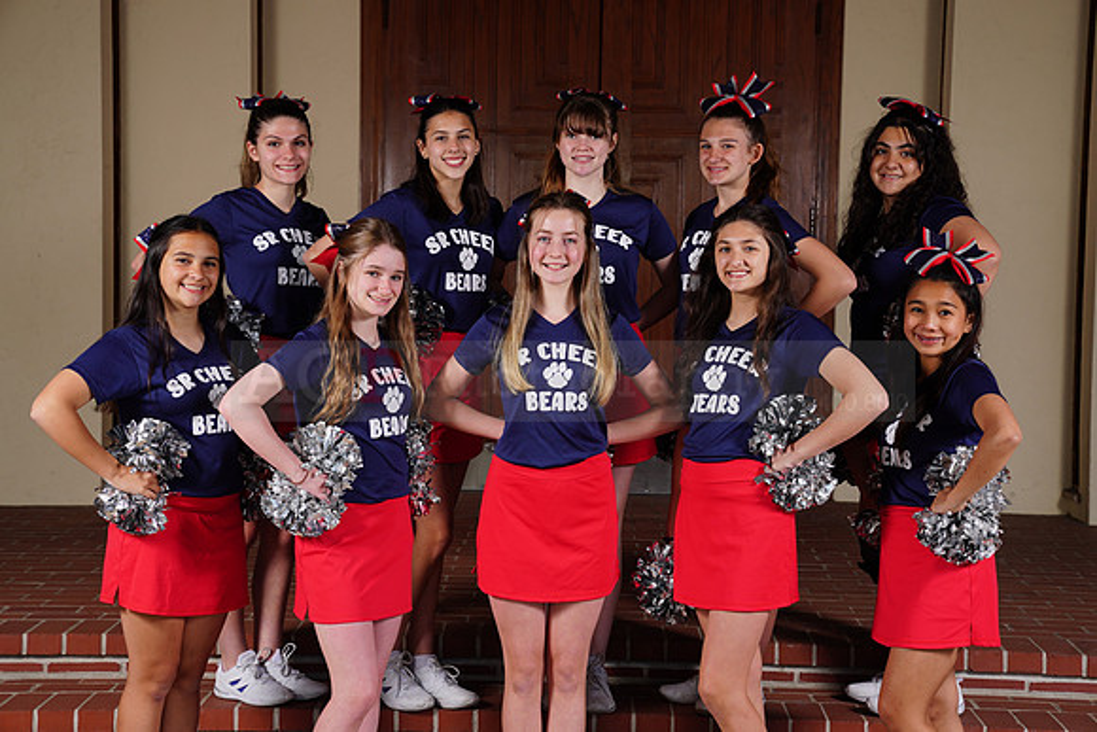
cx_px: 548
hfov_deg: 29.6
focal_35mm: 68
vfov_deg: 20.0
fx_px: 2072
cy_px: 366
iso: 200
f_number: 6.3
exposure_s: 1/200
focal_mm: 68
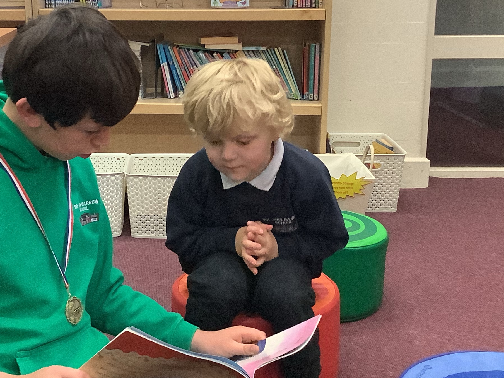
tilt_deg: -12.3
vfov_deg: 26.0
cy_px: 136
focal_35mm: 56
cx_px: 153
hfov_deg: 33.9
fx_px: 815
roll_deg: +2.2
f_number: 2.4
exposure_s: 1/60
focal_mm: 3.3
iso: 320
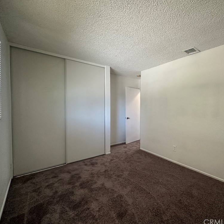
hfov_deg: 82.0
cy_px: 111
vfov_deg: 84.0
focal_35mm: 17
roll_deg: -0.7
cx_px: 143
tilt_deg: -1.2
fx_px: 124
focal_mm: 2.22
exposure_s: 1/120
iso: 250
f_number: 2.2
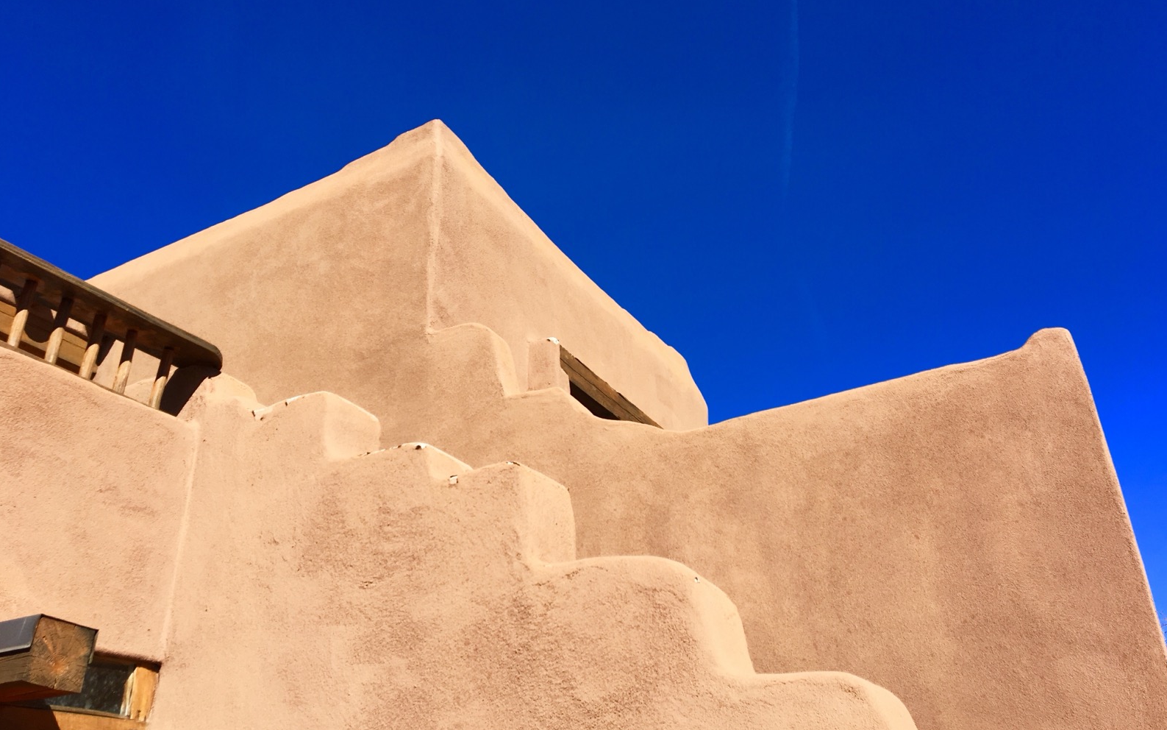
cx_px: 586
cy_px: 355
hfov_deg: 61.2
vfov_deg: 40.6
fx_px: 986
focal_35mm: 31
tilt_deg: +29.0
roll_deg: +1.6
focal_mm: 4.15
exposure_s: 1/1166
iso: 25
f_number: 2.2
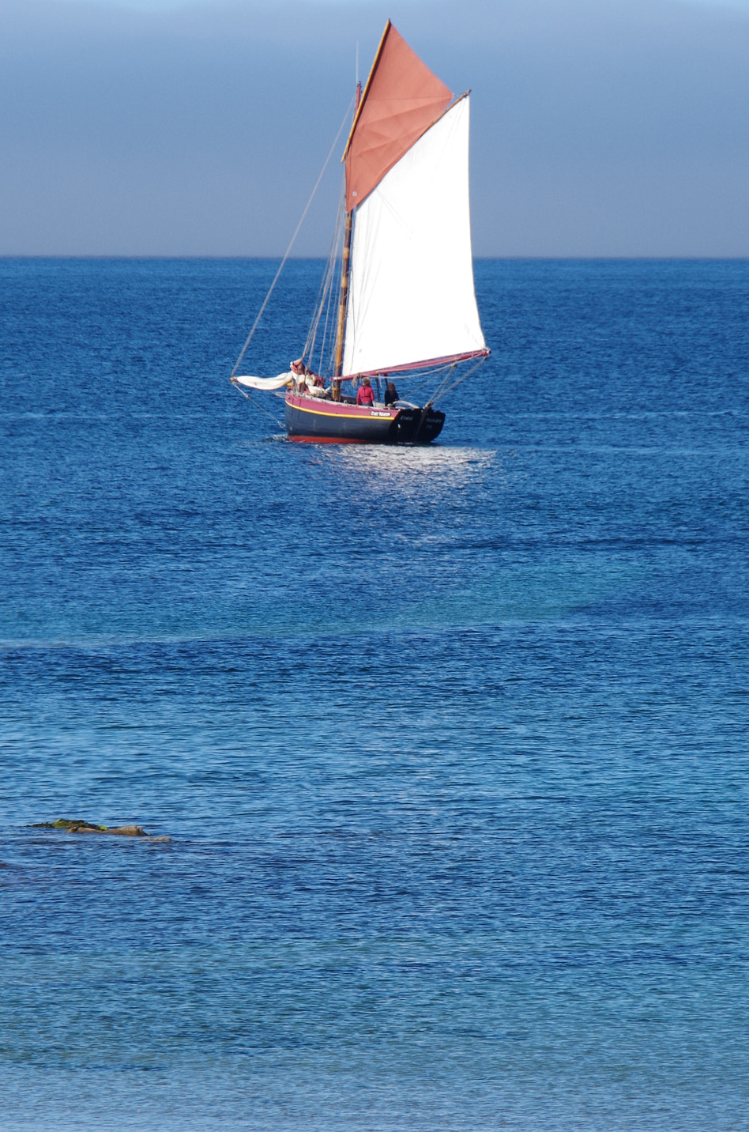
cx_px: 360
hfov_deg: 3.2
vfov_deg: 4.8
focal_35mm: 429
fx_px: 13453
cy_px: 692
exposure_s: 1/320
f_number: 11
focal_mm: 200
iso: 200
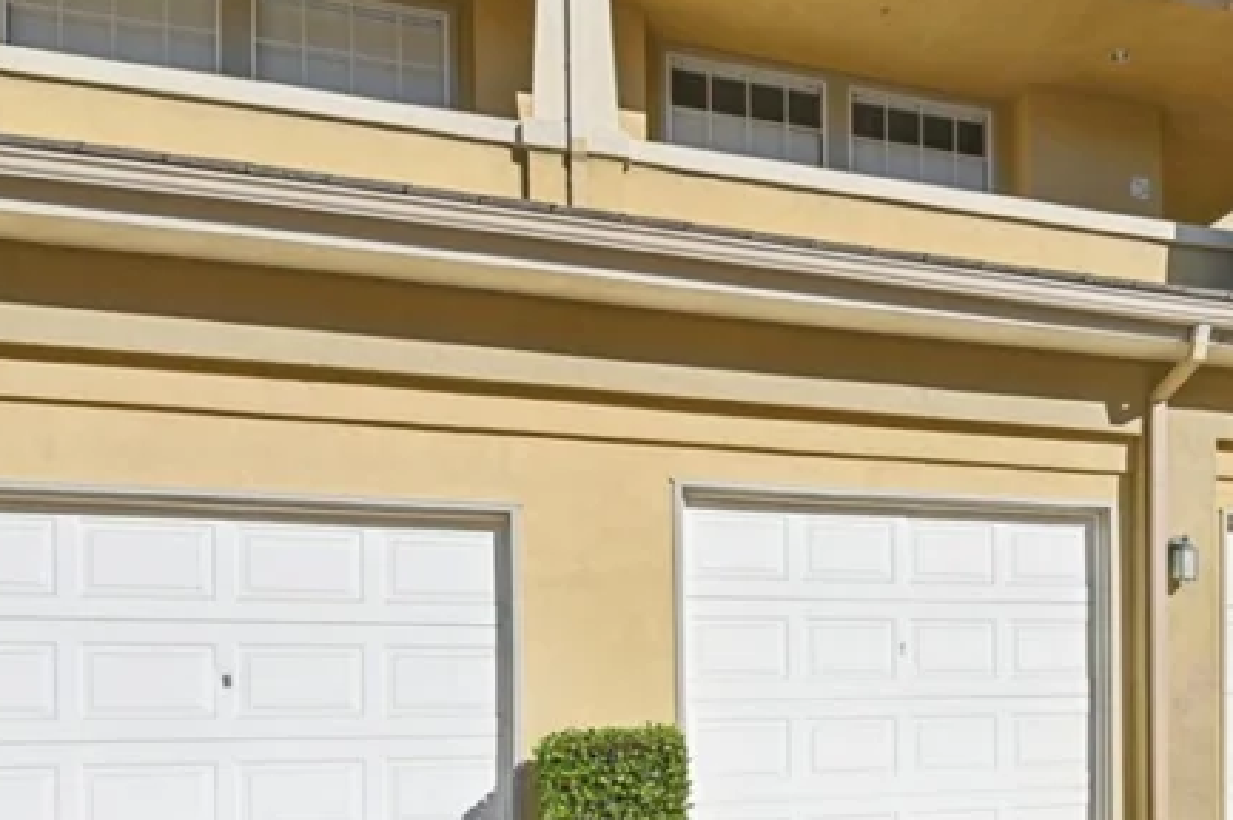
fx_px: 1198
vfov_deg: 36.1
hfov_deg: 51.7
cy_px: 698
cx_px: 951
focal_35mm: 35
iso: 250
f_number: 16
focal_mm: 18
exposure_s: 1/200
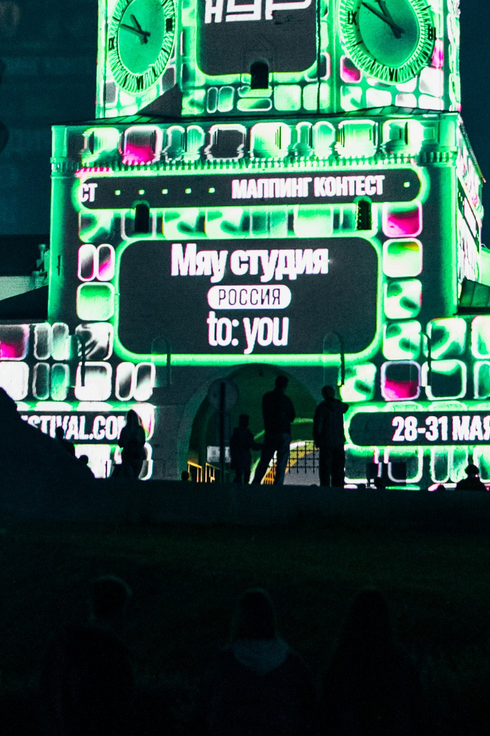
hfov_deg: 12.3
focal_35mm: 111
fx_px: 2267
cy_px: -28
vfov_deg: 17.9
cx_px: 155
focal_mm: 35
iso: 4000
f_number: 1.4
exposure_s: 1/60
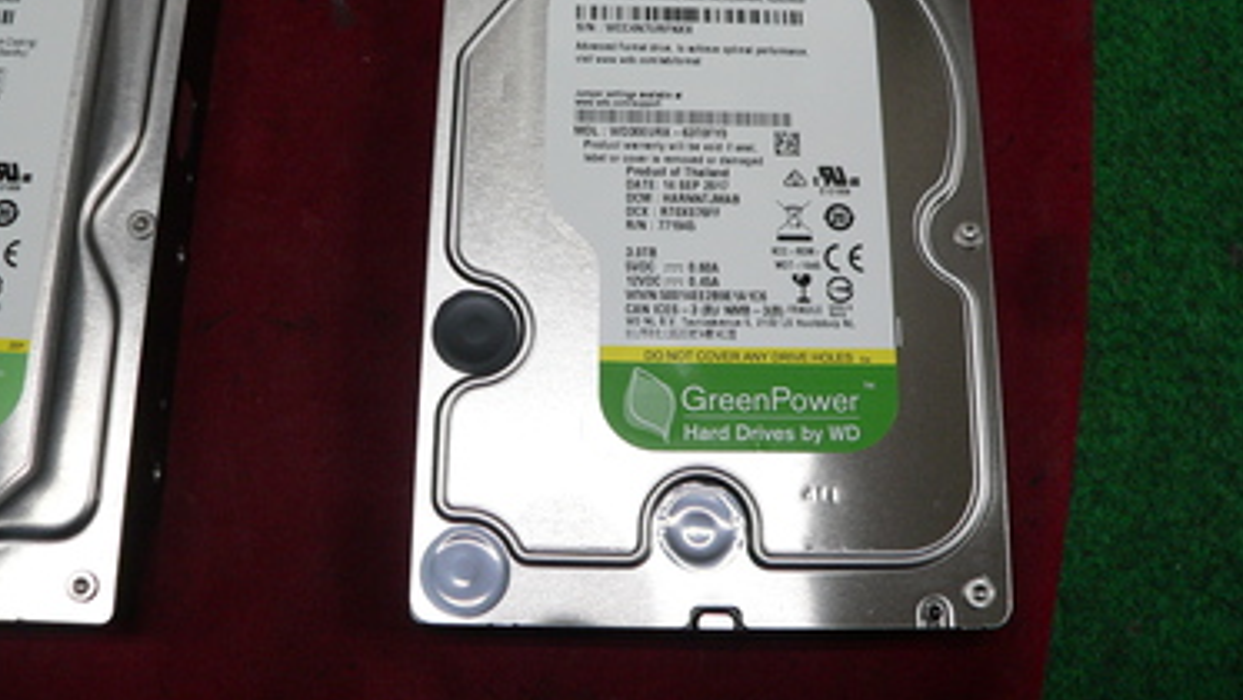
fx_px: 1319
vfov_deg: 29.6
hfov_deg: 50.5
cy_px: 248
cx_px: 623
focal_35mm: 40
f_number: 2.8
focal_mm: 6
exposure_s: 1/60
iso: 200
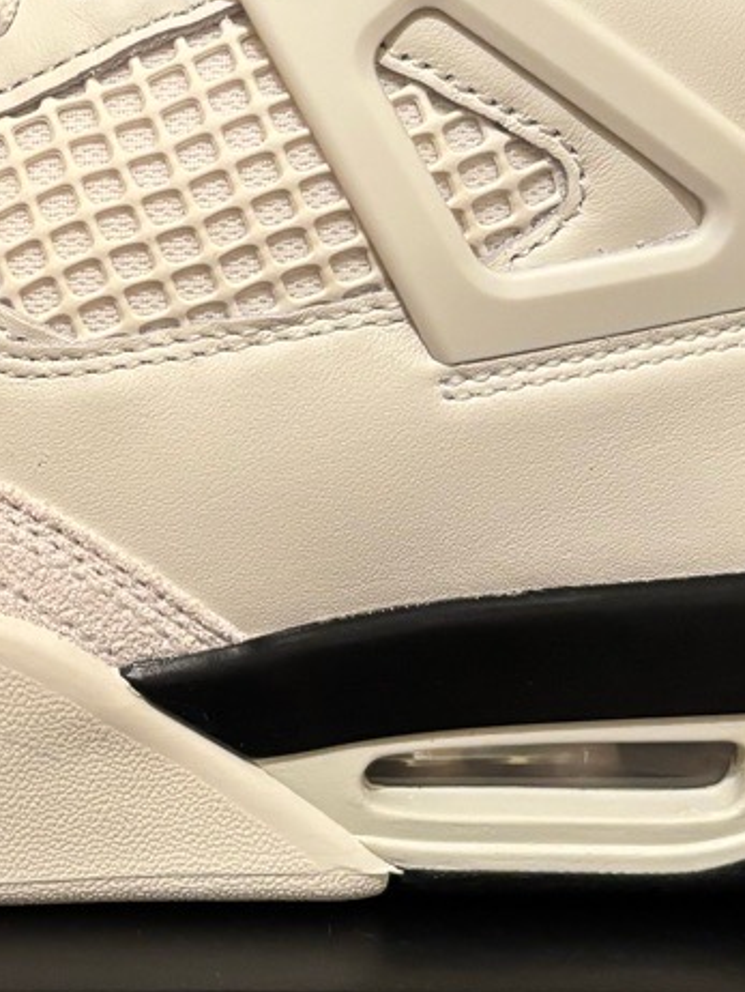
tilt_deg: -17.0
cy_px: 313
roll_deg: -3.9
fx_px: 2580
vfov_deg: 21.7
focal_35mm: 90
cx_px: -86
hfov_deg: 15.9
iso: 320
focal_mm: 5.96
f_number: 1.6
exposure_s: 1/50
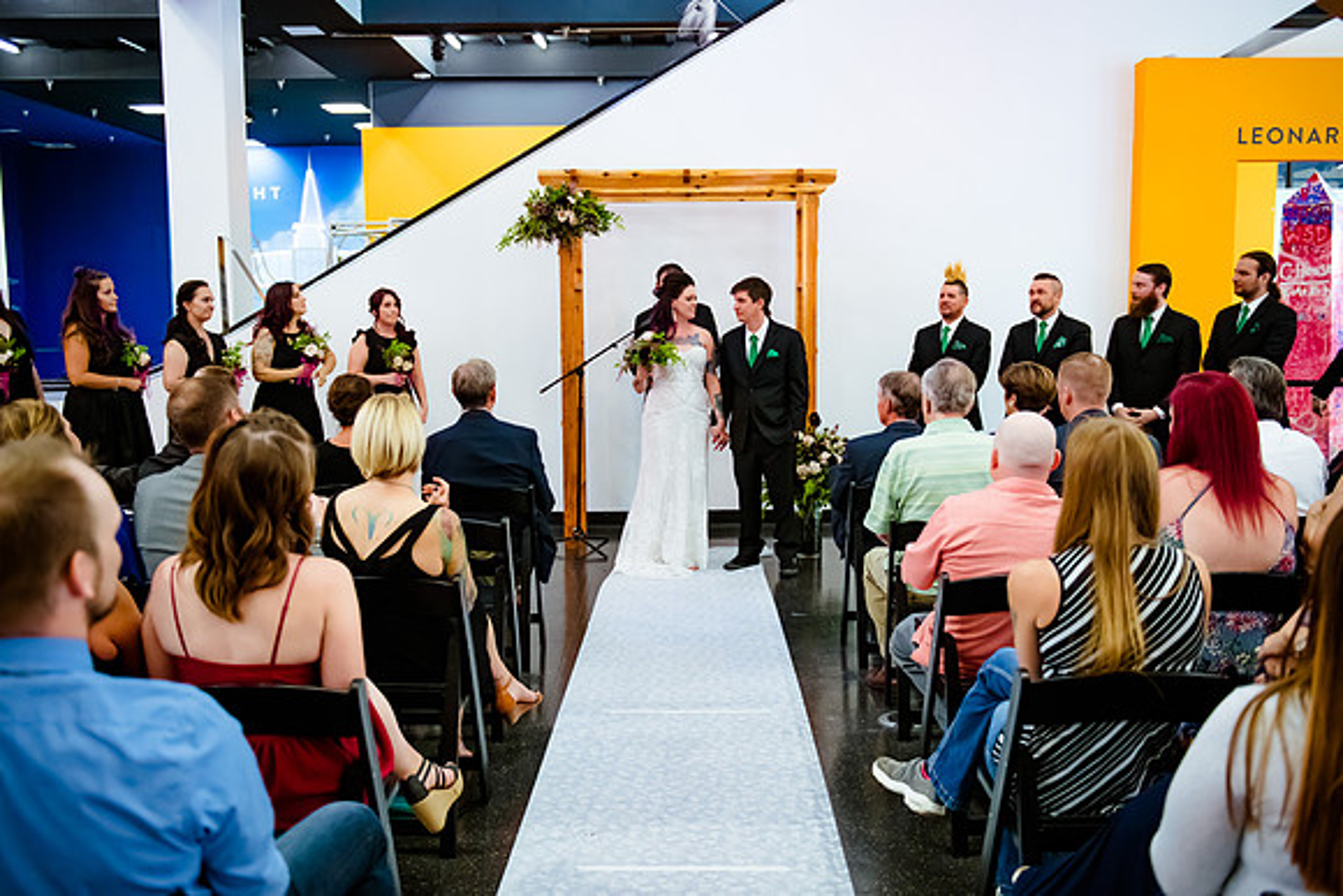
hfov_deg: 56.5
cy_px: 448
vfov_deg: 39.5
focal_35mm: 33
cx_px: 672
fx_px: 1249
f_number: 2.8
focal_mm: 32
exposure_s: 1/125
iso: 4000
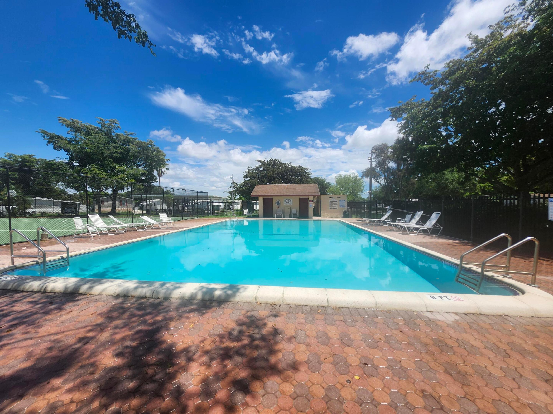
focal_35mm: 13
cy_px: 207
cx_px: 276
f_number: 2.2
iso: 40
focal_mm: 1.74
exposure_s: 1/2033
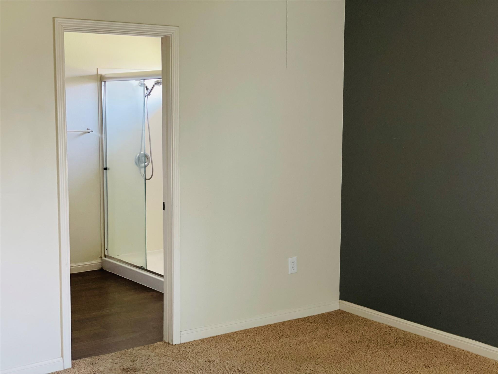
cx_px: 249
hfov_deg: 36.8
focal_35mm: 52
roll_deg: +0.4
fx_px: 748
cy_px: 187
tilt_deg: -6.8
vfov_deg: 28.0
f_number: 2
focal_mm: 6
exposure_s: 1/40
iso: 250
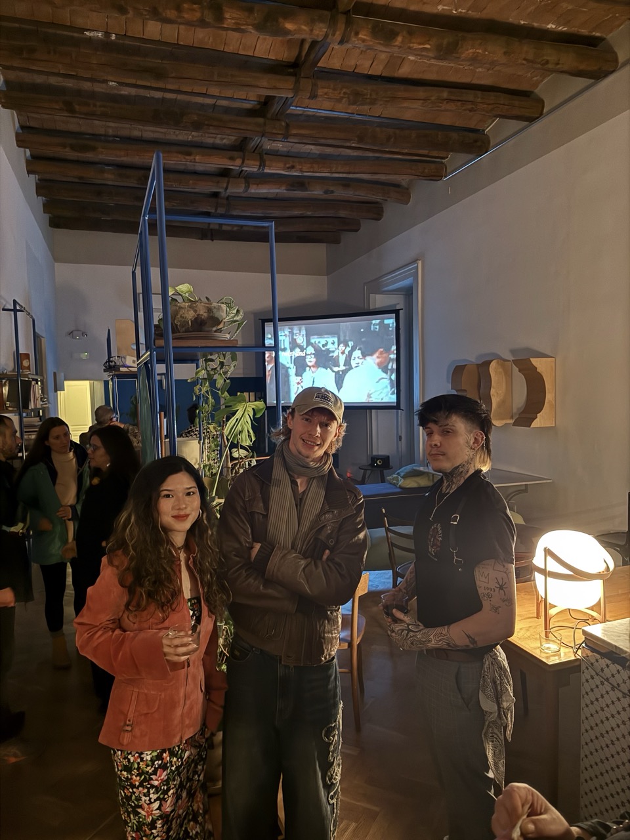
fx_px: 582
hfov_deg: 56.8
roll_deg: +1.1
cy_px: 420
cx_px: 315
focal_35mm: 24
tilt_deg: -2.5
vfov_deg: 71.6
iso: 2500
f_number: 1.78
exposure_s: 1/17
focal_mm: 6.76
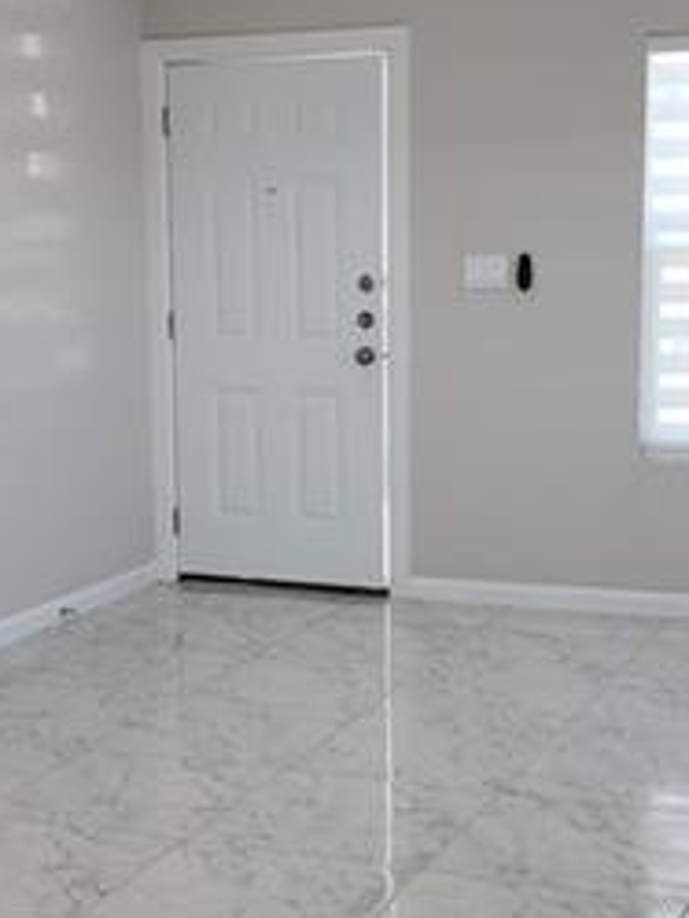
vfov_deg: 27.4
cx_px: 335
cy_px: 487
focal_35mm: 71
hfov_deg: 20.7
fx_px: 1883
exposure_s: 1/60
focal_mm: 6.4
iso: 25
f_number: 1.8
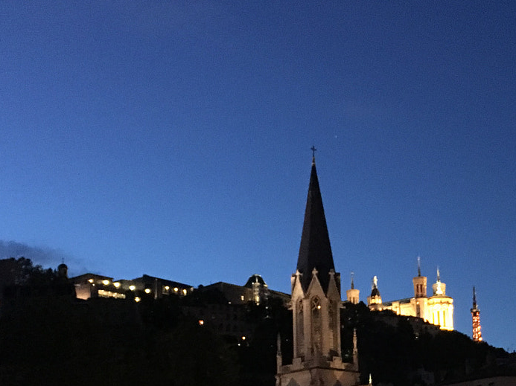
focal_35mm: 67
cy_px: 298
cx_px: 404
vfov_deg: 21.7
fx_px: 998
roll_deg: +1.5
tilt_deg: +13.6
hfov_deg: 28.4
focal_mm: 4.15
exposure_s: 1/17
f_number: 2.2
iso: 500
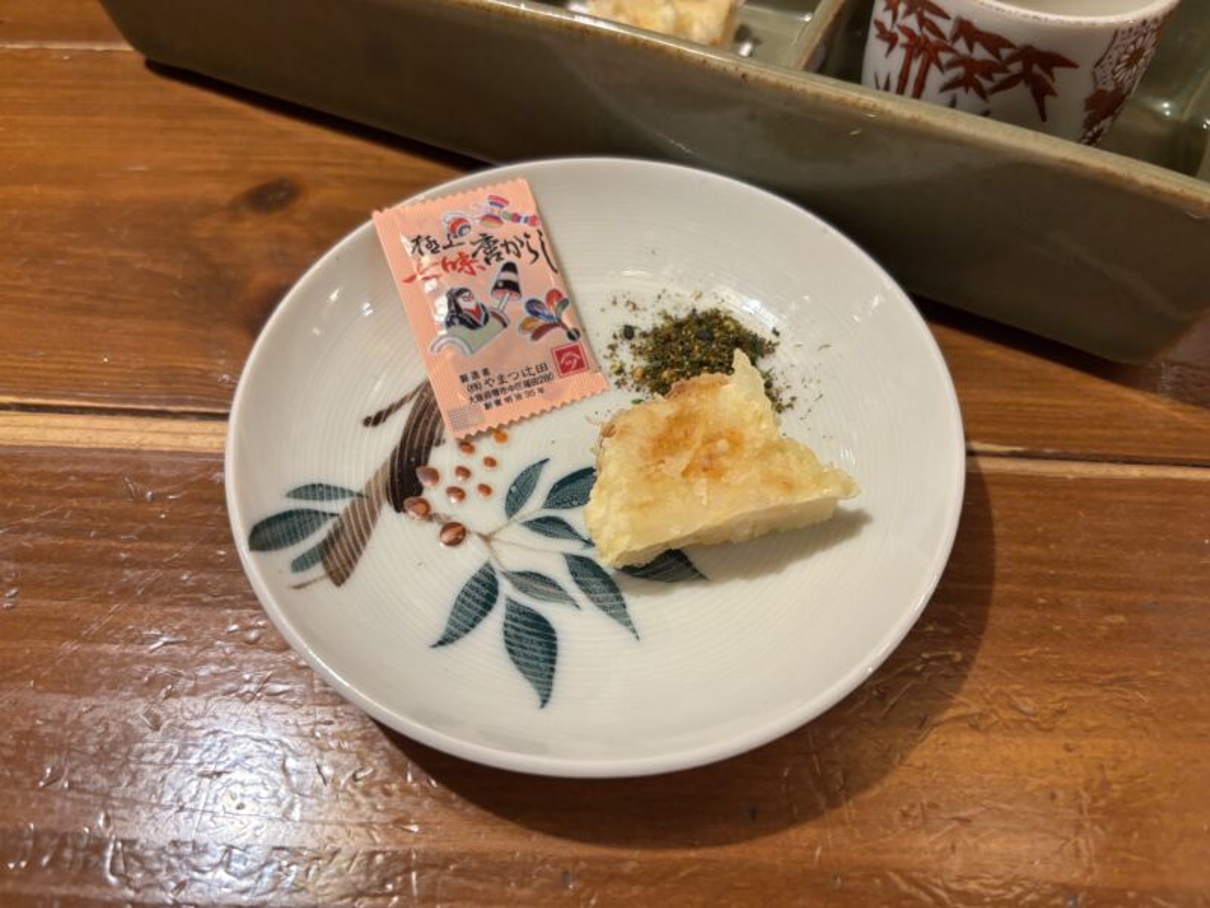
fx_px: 909
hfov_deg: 67.3
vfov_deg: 53.1
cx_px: 605
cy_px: 454
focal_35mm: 26
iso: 250
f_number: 1.6
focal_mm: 5.96
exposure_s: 1/50
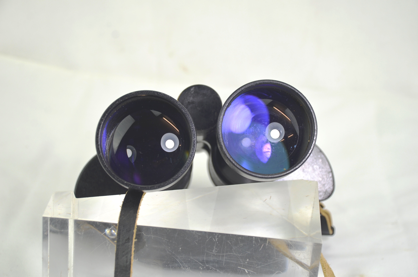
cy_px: 138
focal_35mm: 78
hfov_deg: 26.0
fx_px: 904
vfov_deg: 17.4
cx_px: 209
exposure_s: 1/125
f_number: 5.6
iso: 280
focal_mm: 52
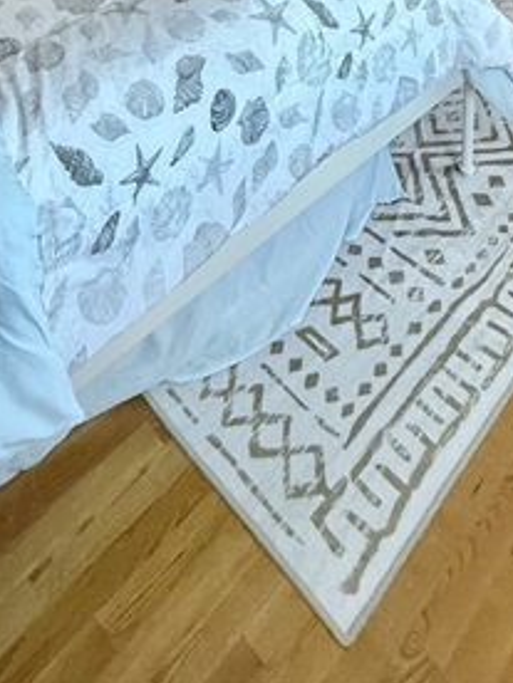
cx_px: 191
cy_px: -260
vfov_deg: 32.1
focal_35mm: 39
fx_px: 771
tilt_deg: -9.4
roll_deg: +0.8
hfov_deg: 36.6
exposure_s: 1/60
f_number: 2.2
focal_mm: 2.22
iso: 250
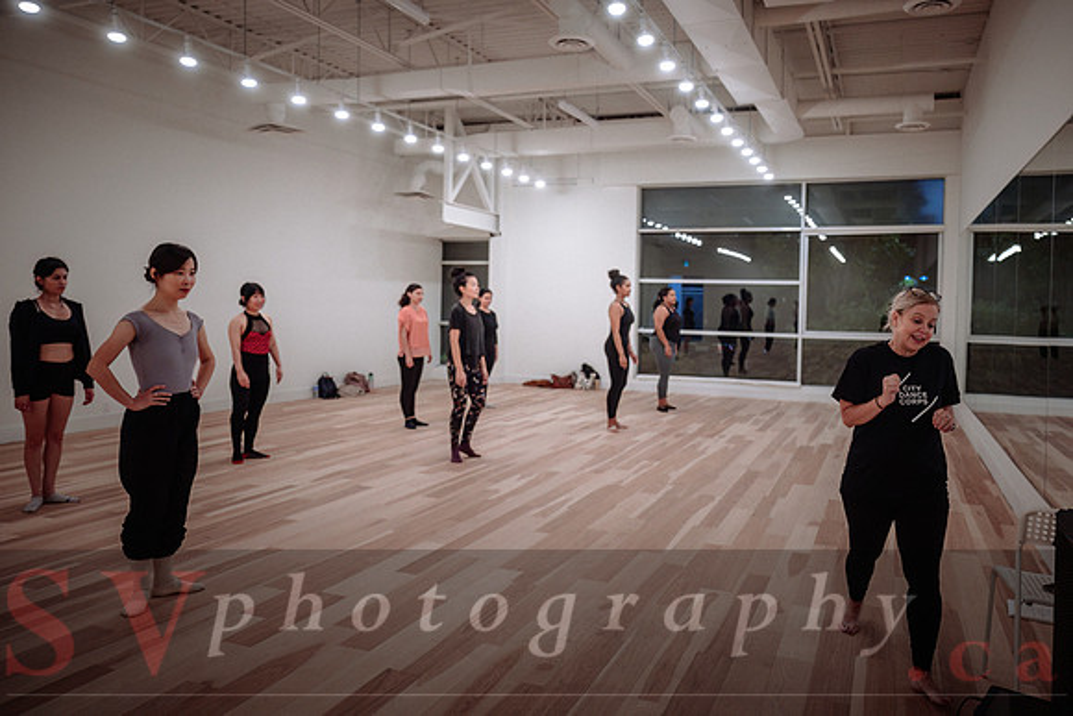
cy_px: 318
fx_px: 796
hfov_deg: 67.8
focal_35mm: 27
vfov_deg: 48.3
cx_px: 597
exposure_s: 1/250
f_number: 2.8
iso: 1000
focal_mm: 24
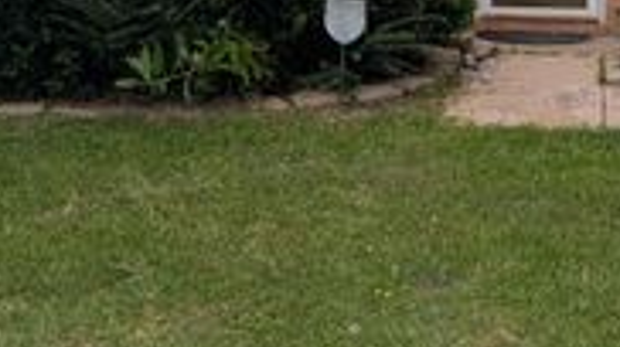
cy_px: -242
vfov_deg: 14.9
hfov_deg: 29.0
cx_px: 450
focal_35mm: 72
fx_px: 1183
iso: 20
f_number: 1.68
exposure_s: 1/1272
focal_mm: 6.9
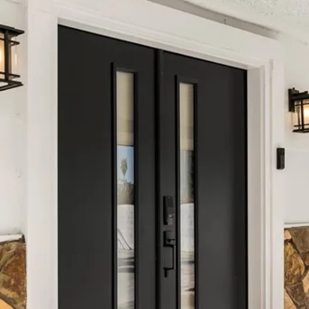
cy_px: 201
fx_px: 717
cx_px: 162
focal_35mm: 71
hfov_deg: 24.3
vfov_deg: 24.2
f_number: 3.5
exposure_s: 1/8000
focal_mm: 28
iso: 400
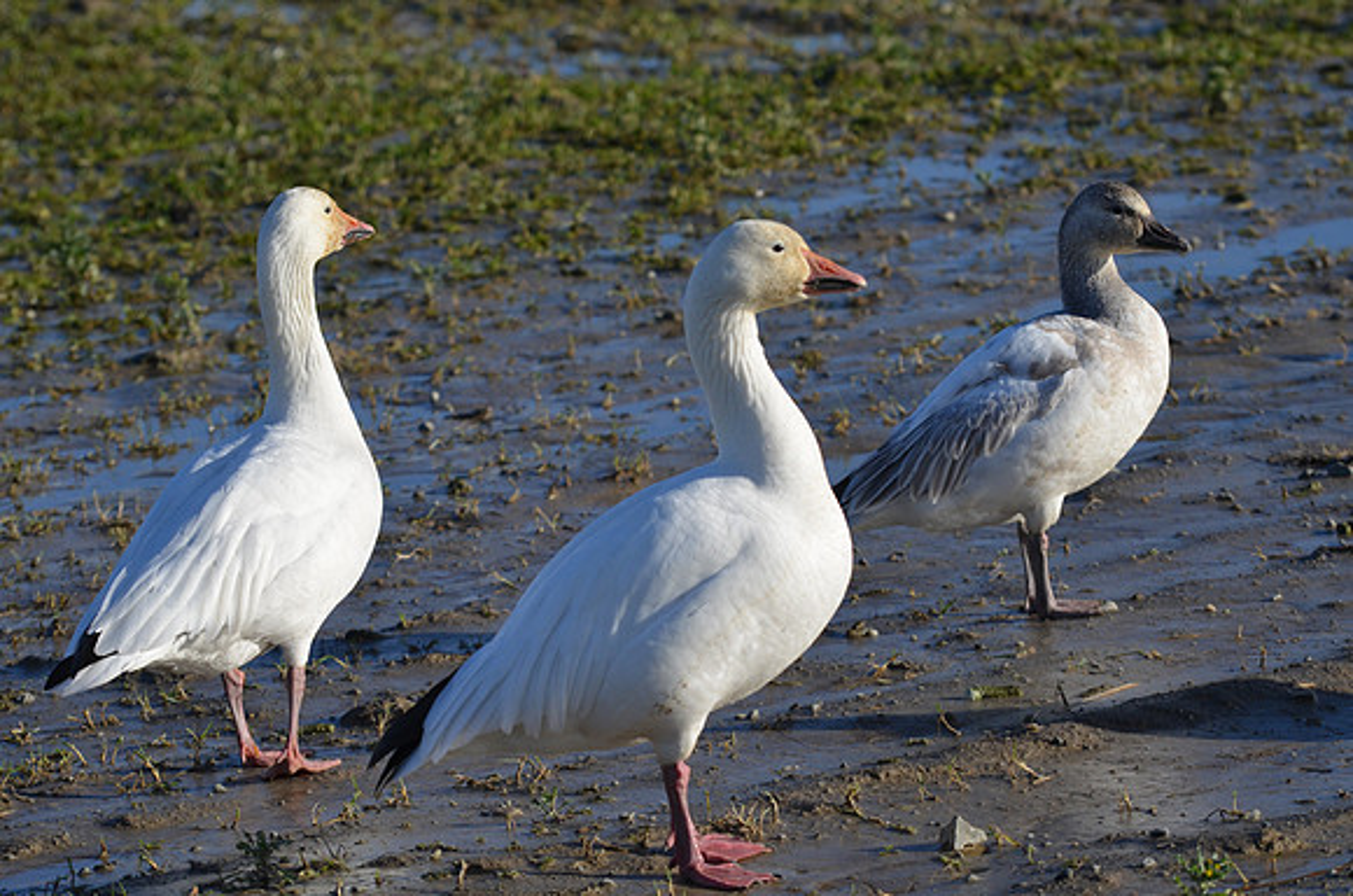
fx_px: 9563
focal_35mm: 255
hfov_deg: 8.1
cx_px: 676
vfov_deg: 5.4
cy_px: 448
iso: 400
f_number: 7.1
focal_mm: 170
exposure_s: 1/2000
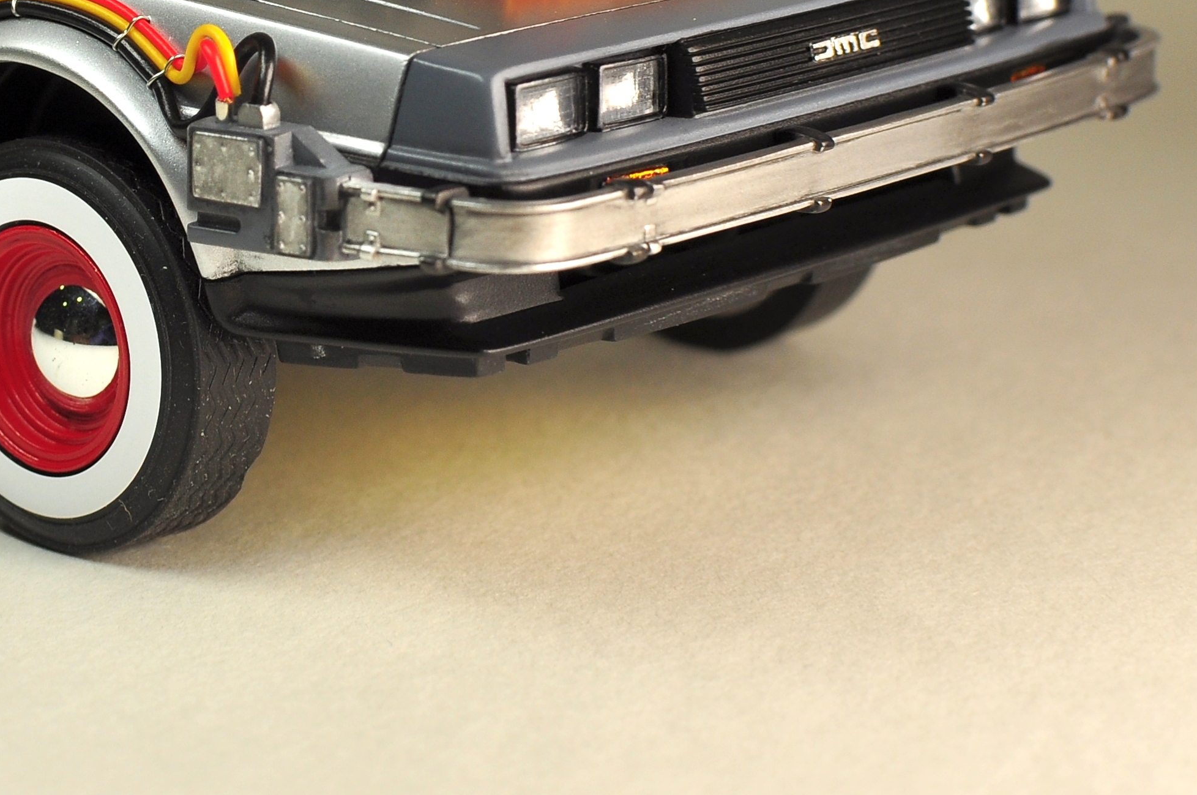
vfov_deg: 11.8
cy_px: 56
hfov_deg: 17.5
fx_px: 3822
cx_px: 86
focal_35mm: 115
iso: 200
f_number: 7.1
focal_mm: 35
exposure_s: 1/200
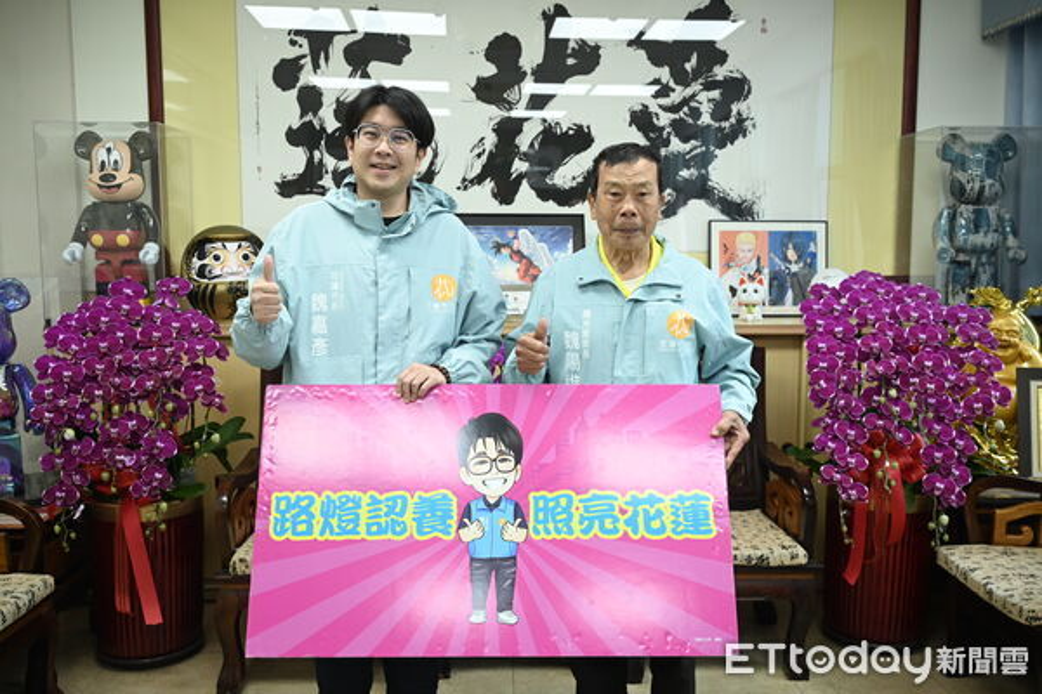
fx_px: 970
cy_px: 347
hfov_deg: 56.5
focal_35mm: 34
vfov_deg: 39.4
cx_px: 521
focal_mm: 33.5
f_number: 4
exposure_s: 1/250
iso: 2000
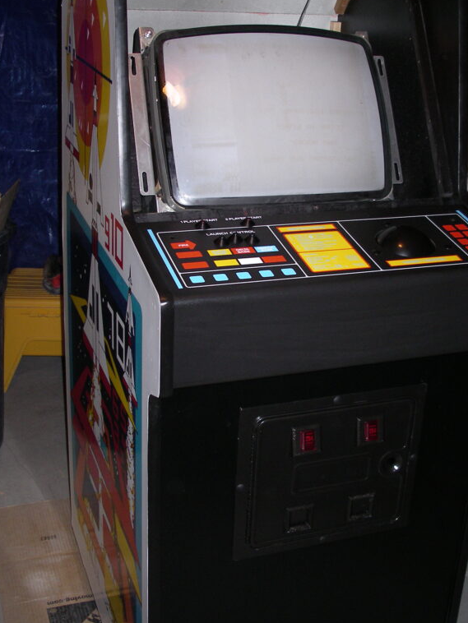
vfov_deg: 38.1
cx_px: 271
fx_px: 901
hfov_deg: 29.1
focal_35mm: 50
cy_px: 270
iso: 200
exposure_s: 1/40
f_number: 2.8
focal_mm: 7.8
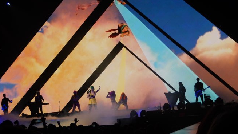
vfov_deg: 17.7
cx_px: 107
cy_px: 94
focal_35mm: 68
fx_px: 429
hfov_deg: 31.0
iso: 125
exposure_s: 1/160
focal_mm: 9.2
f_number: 4.5
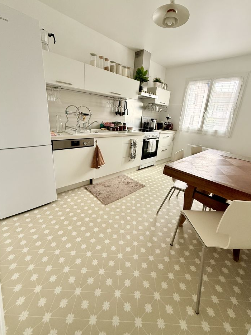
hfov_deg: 81.7
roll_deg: -5.5
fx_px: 145
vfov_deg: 98.1
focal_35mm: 15
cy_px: 160
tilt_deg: -17.2
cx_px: 130
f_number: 2.2
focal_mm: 2.22
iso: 160
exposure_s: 1/99
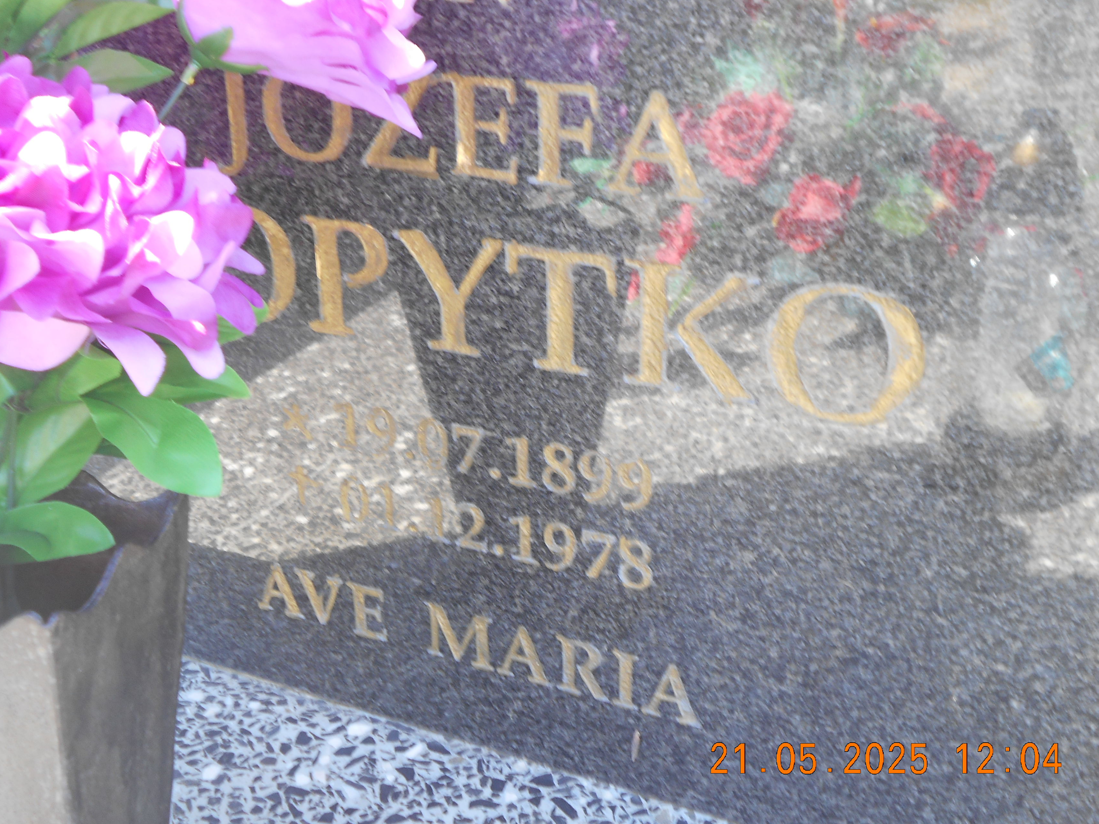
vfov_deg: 30.9
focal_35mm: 47
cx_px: 518
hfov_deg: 40.4
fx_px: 1492
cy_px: 409
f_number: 4.2
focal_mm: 7.7
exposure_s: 1/40
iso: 80
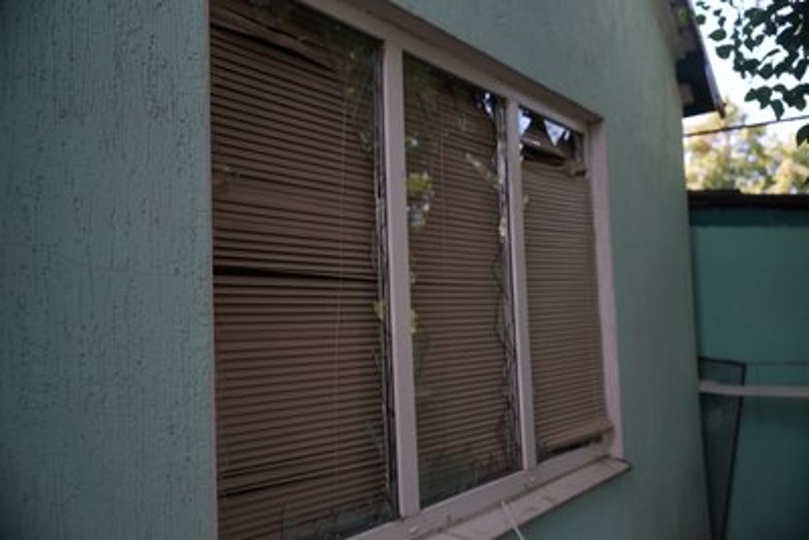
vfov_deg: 40.0
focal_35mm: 33
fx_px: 742
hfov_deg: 57.2
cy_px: 270
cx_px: 404
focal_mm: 33
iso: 125
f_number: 2.8
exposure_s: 1/125
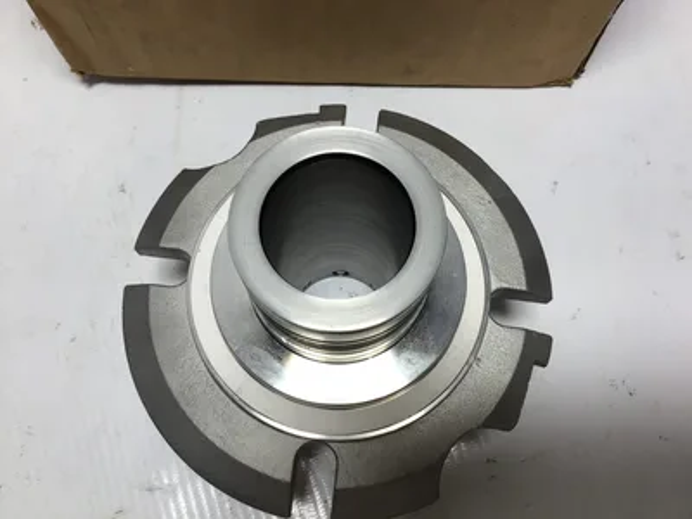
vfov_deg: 45.4
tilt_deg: -72.5
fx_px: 620
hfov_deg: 58.4
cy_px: 260
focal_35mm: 31
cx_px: 346
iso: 25
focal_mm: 3.3
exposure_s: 1/130
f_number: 2.4
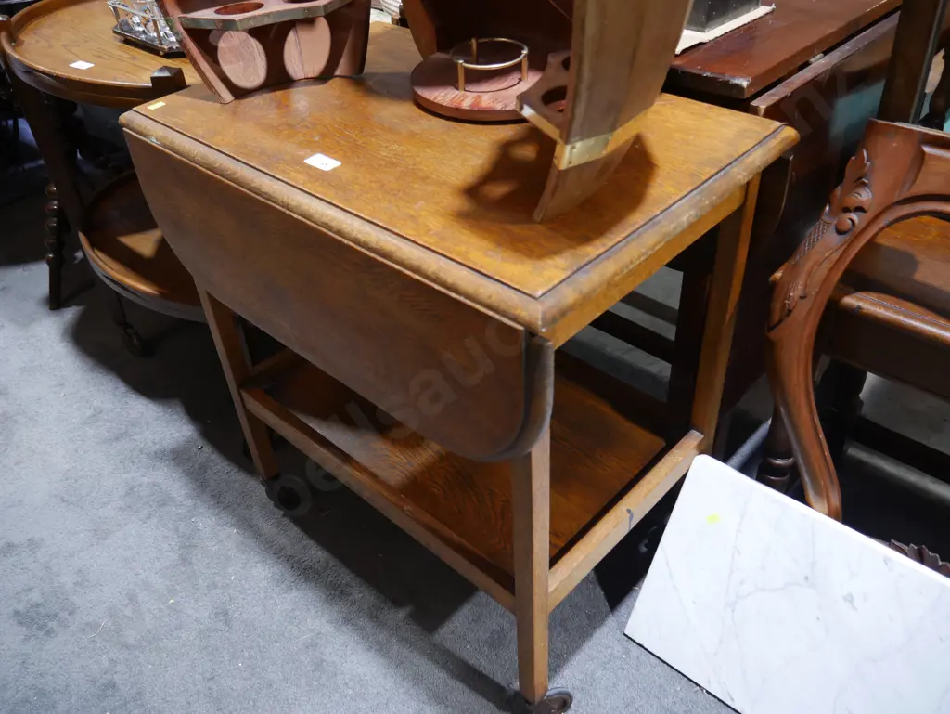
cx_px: 475
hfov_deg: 63.4
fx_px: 769
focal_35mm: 28
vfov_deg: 49.8
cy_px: 357
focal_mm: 14
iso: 640
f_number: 3.5
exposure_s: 1/60
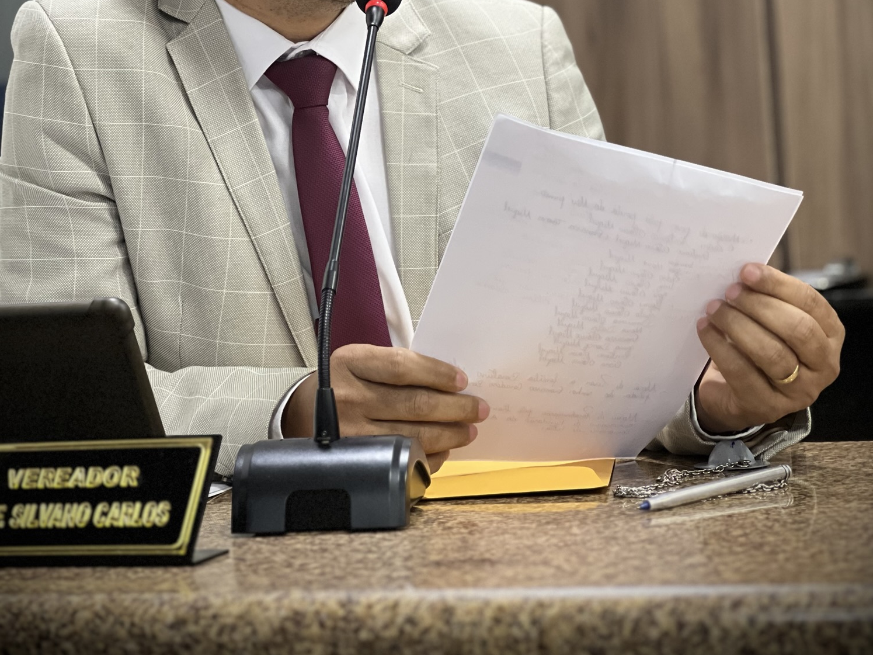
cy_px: 130
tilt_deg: +1.9
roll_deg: +3.3
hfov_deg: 19.1
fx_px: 2597
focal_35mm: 103
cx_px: 437
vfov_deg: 14.3
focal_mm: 9
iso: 400
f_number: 2.8
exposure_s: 1/30
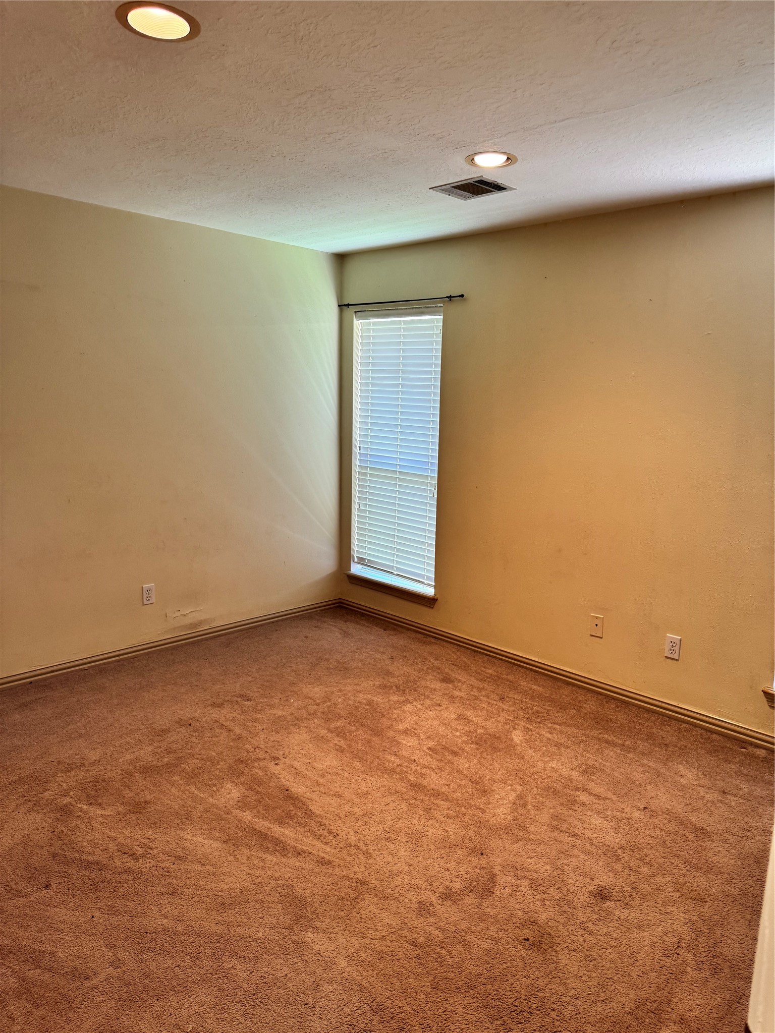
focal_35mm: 24
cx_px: 388
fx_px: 716
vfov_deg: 71.6
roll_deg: -0.4
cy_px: 516
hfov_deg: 56.8
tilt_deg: -9.1
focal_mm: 6.76
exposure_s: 1/60
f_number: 1.78
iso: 200
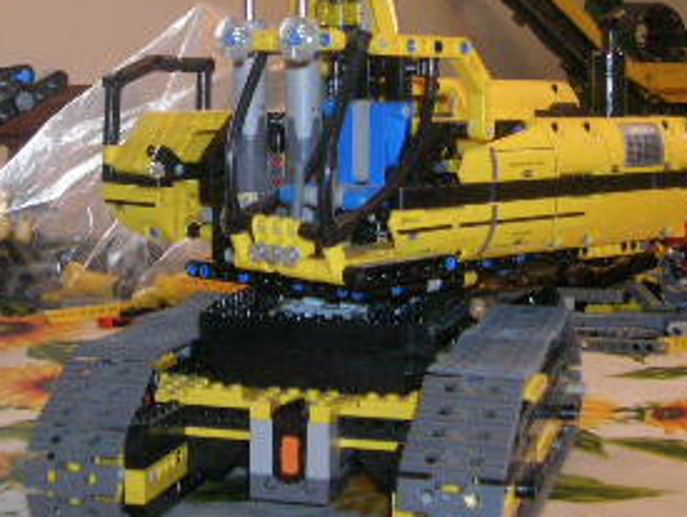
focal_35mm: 79
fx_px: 1570
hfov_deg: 24.6
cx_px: 225
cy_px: 7
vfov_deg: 18.3
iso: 200
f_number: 2.9
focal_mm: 5.7
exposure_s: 1/16.7
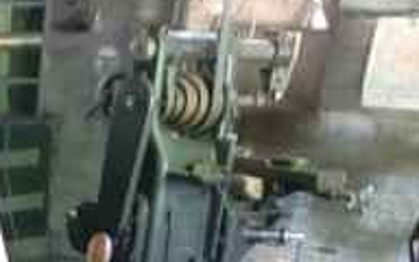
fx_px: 1313
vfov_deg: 10.1
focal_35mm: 115
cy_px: 605
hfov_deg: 16.3
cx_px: -234
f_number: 1.5
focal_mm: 4.3
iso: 800
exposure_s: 1/8
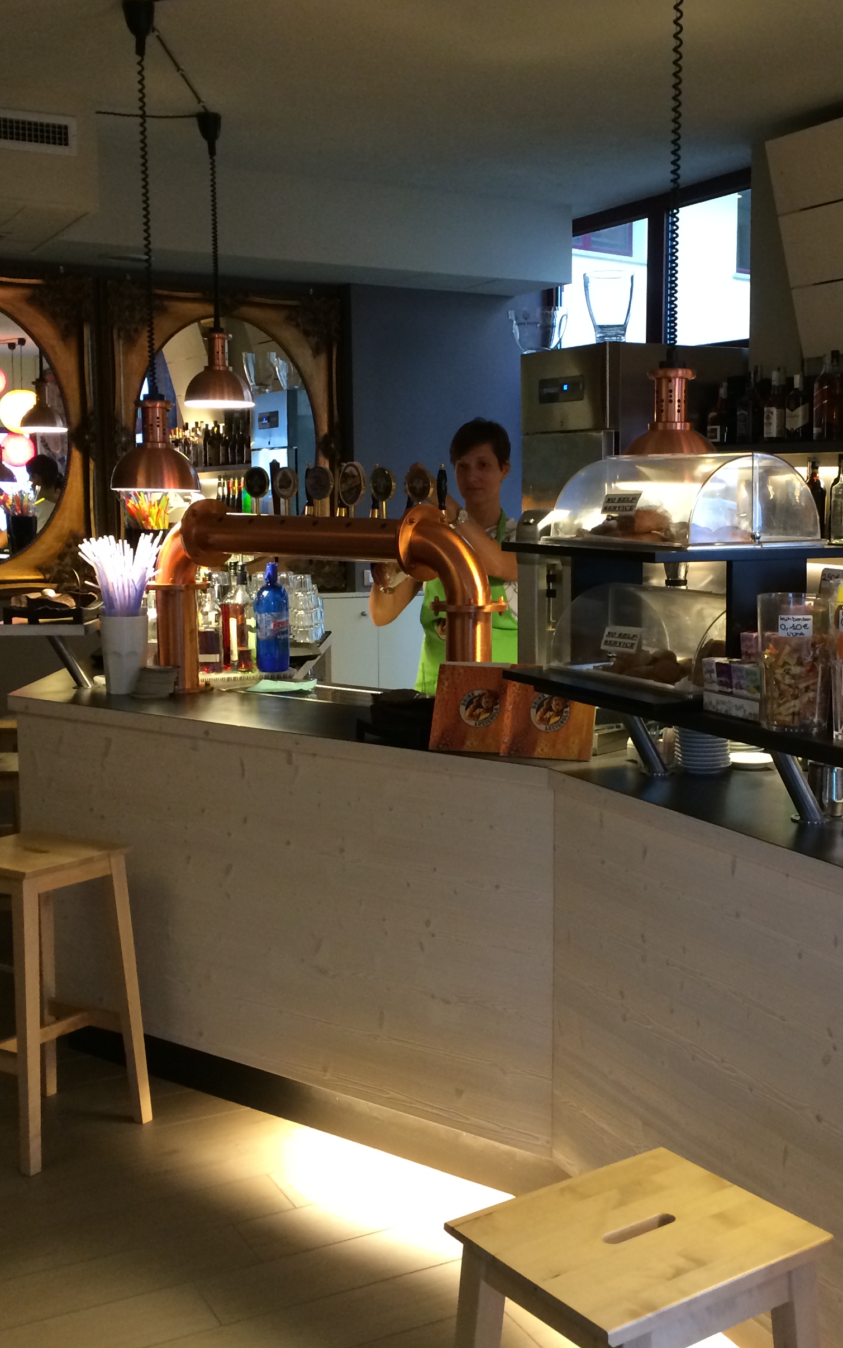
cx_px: 597
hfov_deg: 29.5
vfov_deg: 46.2
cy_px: 681
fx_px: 1580
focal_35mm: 43
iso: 200
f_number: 2.2
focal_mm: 4.12
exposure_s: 1/30
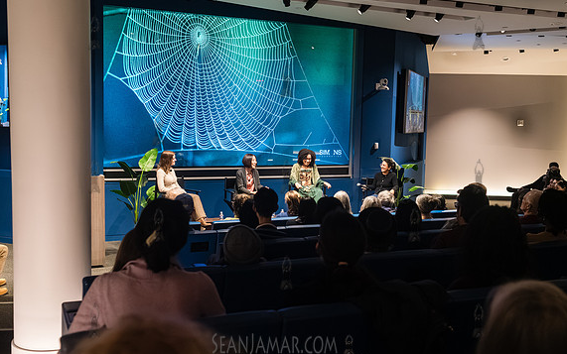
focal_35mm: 40
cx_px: 286
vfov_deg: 32.0
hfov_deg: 49.3
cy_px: 176
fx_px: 618
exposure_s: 1/160
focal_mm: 35
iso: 5000
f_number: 4
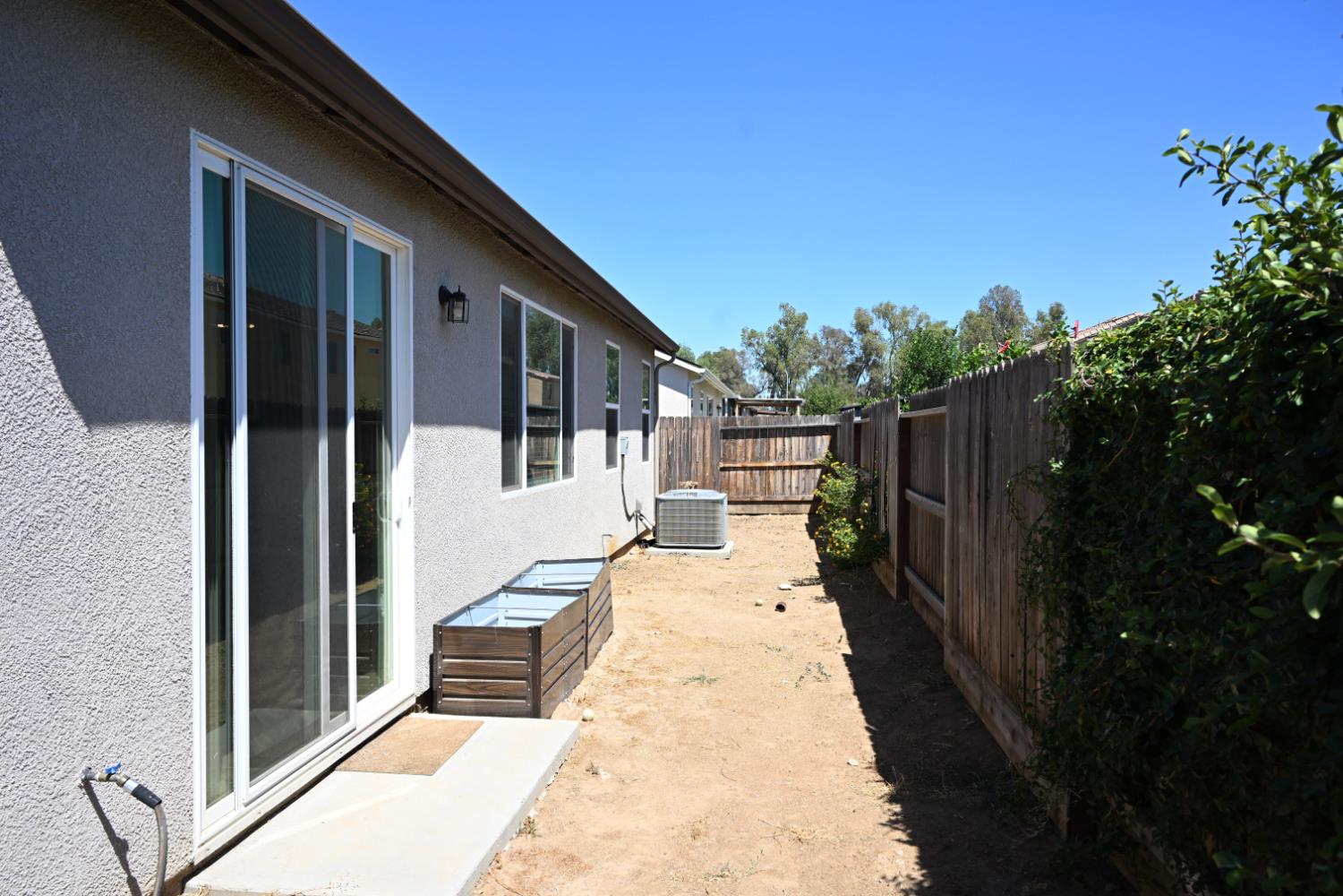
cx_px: 672
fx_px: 895
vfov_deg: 53.1
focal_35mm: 24
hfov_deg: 73.7
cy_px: 448
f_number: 6.3
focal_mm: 24
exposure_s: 1/320
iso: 100
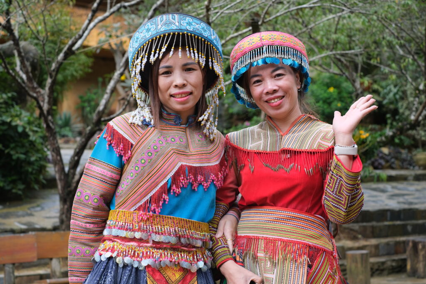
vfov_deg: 25.5
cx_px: 213
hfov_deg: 37.5
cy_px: 142
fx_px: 627
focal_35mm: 53
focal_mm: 35
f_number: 3.6
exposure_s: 1/500
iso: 320
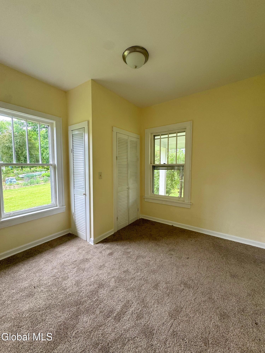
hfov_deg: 85.7
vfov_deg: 102.1
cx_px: 132
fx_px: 143
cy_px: 176
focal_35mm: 14
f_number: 2.2
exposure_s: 1/99
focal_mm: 2.22
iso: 100
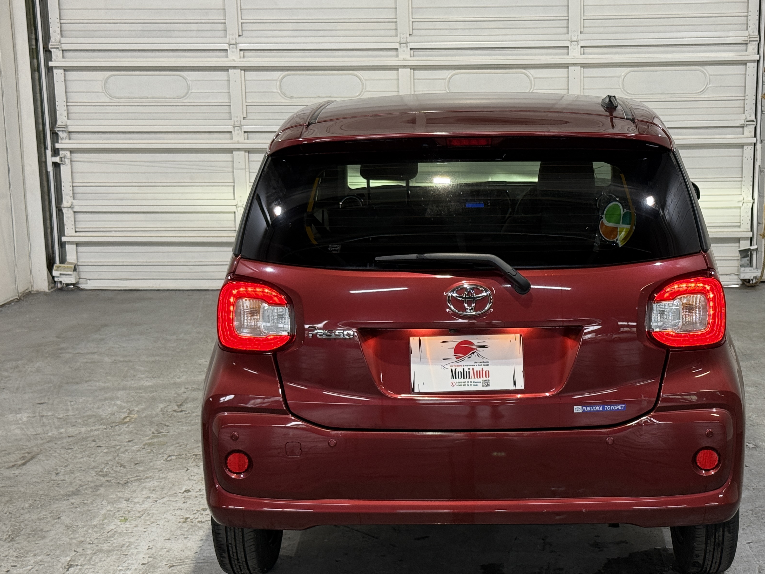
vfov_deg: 24.0
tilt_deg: -10.3
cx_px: 473
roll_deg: +0.2
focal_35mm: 61
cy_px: 314
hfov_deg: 31.6
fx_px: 1348
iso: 100
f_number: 1.78
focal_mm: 6.76
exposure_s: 1/60
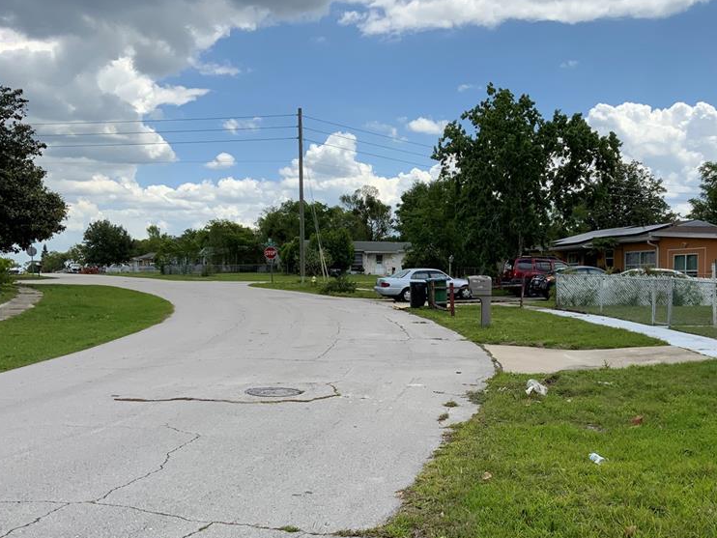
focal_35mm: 40
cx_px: 470
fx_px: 829
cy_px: 321
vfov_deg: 35.9
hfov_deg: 46.2
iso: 20
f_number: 1.8
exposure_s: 1/2058
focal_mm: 3
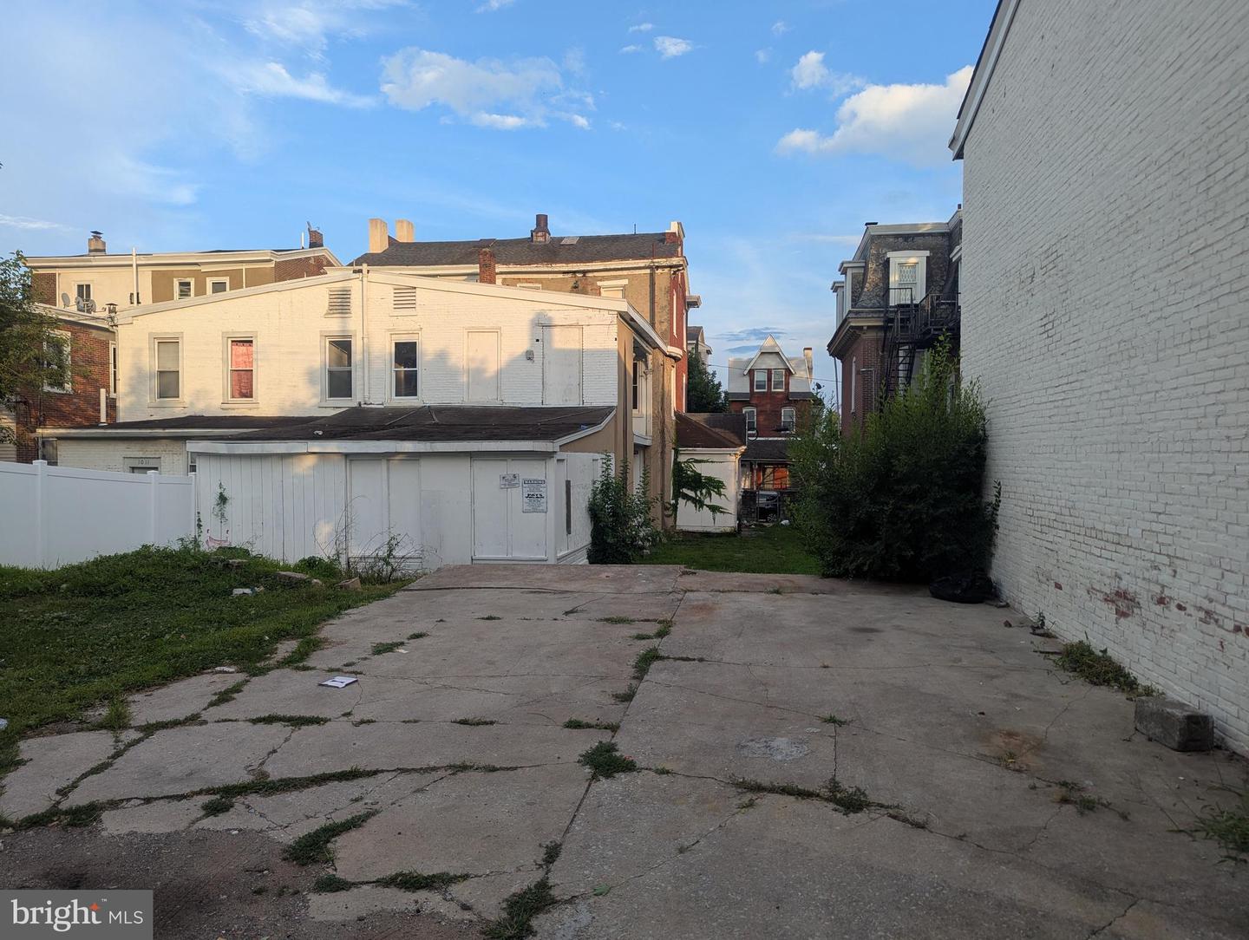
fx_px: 867
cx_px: 624
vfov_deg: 56.9
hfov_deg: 71.5
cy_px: 470
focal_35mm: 24
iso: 40
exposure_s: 1/633
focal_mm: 6.81
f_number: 1.85
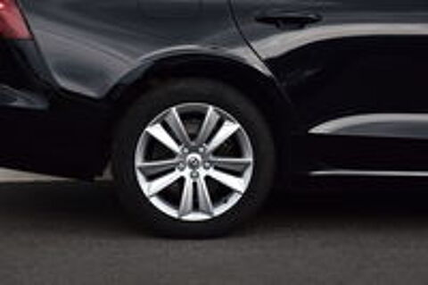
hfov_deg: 15.2
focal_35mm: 135
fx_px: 1603
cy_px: 142
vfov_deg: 10.1
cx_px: 214
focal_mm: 90
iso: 400
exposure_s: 1/200
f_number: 9
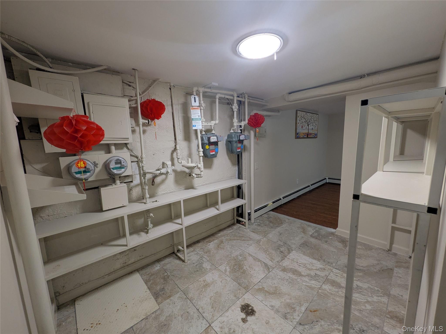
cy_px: 167
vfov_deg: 85.7
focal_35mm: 14
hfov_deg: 102.1
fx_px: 180
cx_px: 223
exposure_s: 1/40
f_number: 2.2
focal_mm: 1.83
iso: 74
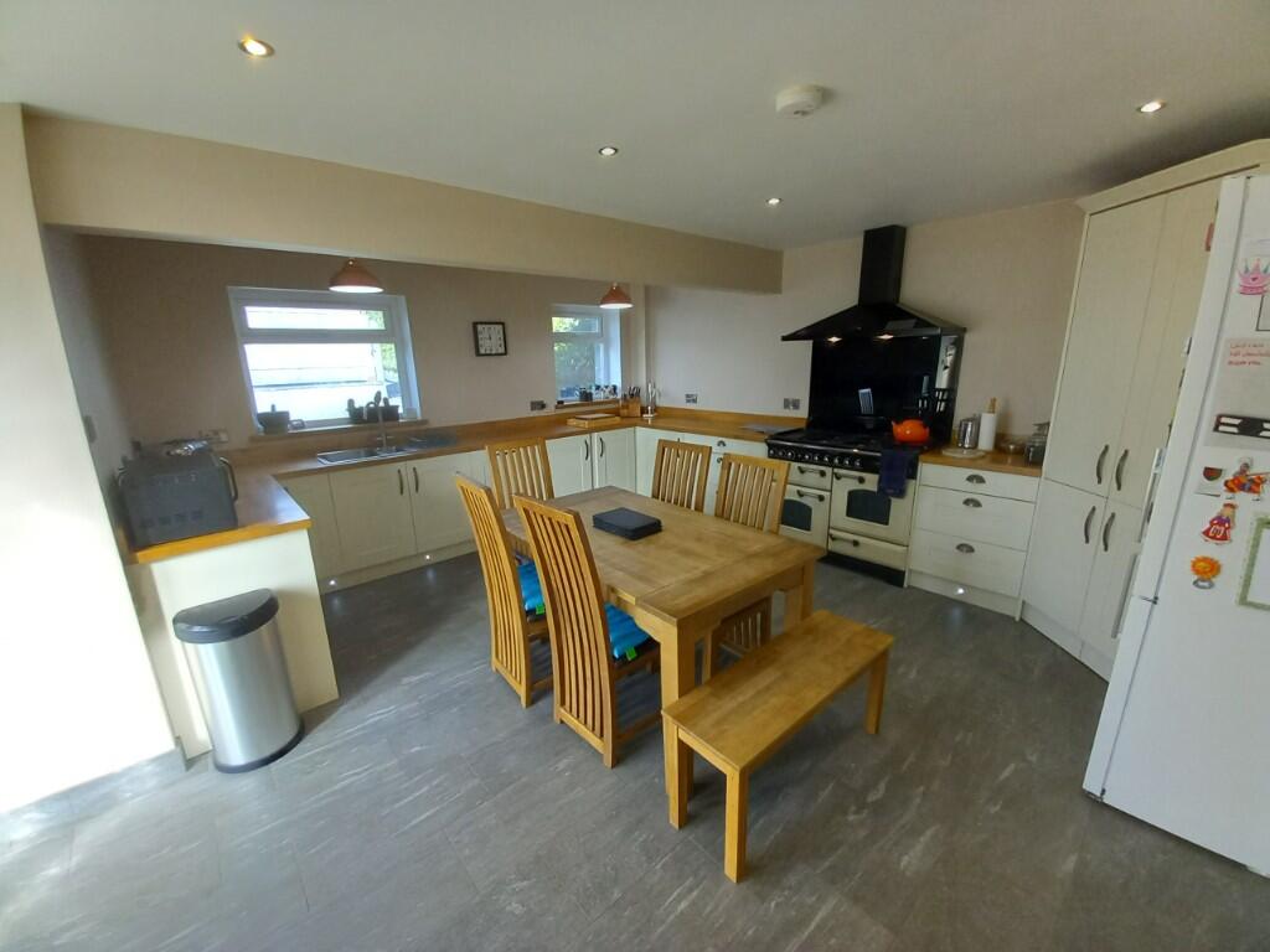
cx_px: 635
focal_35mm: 13
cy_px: 476
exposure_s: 1/50
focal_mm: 1.13
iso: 100
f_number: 2.2
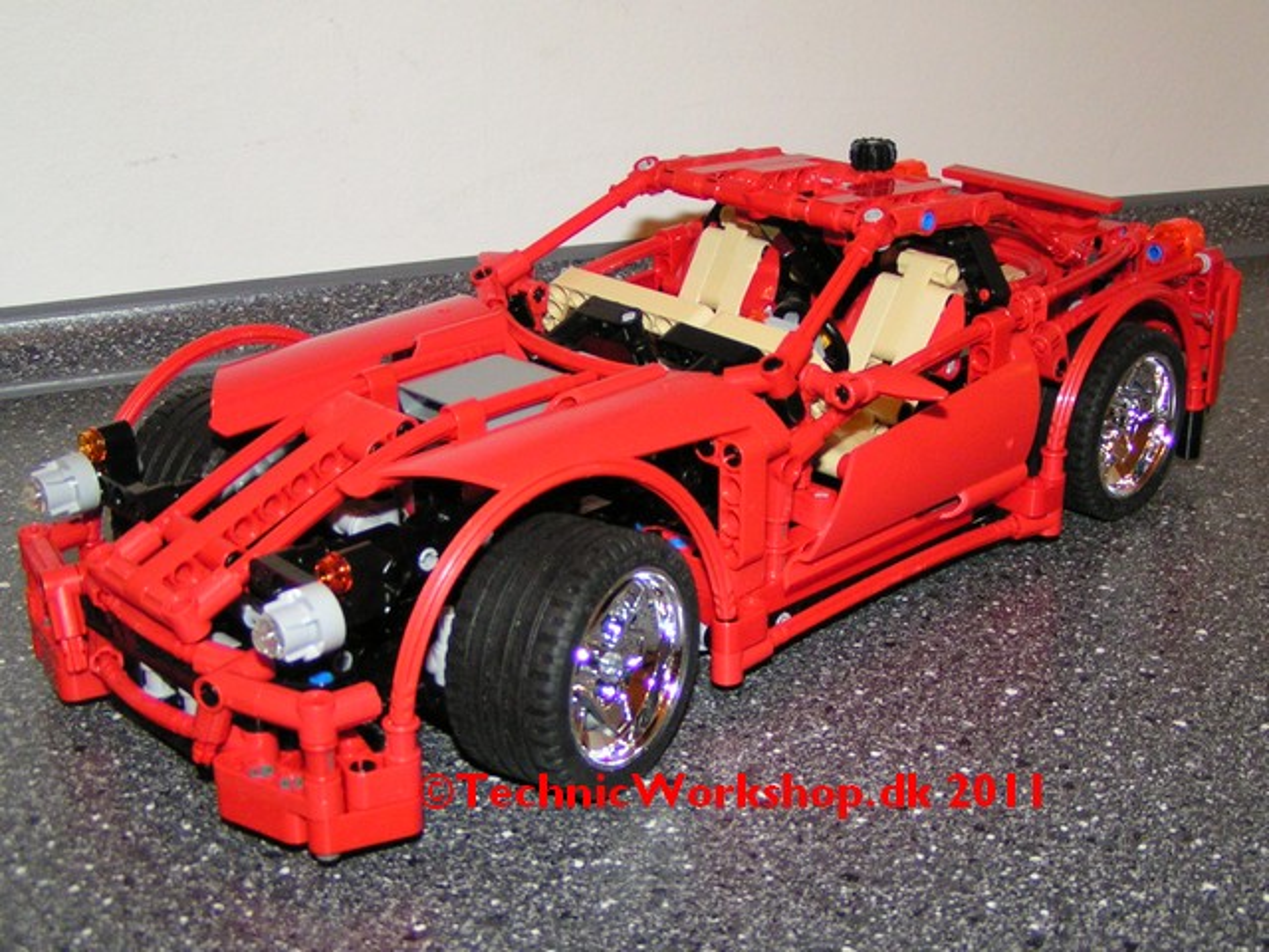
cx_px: 634
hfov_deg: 49.0
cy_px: 476
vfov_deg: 37.7
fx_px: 1393
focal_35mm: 38
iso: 200
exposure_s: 1/40
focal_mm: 5.8
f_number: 2.8
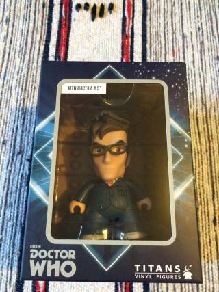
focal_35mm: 29
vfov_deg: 61.7
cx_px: 110
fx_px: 245
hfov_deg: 48.2
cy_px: 146
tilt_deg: -74.5
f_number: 2.2
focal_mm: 4.15
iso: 320
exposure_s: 1/20
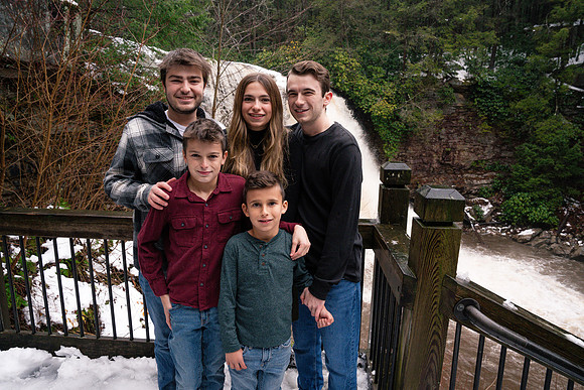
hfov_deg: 73.7
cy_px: 195
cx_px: 292
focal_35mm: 24
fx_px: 389
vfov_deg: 53.2
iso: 1000
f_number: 7.1
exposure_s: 1/160
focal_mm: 24
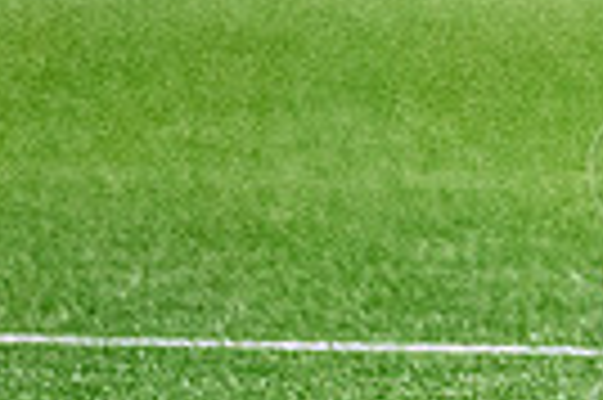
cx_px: 1395
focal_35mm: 1793
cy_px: -292
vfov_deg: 0.8
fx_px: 29996
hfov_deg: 1.2
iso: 8000
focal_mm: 185
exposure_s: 1/1000
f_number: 2.8
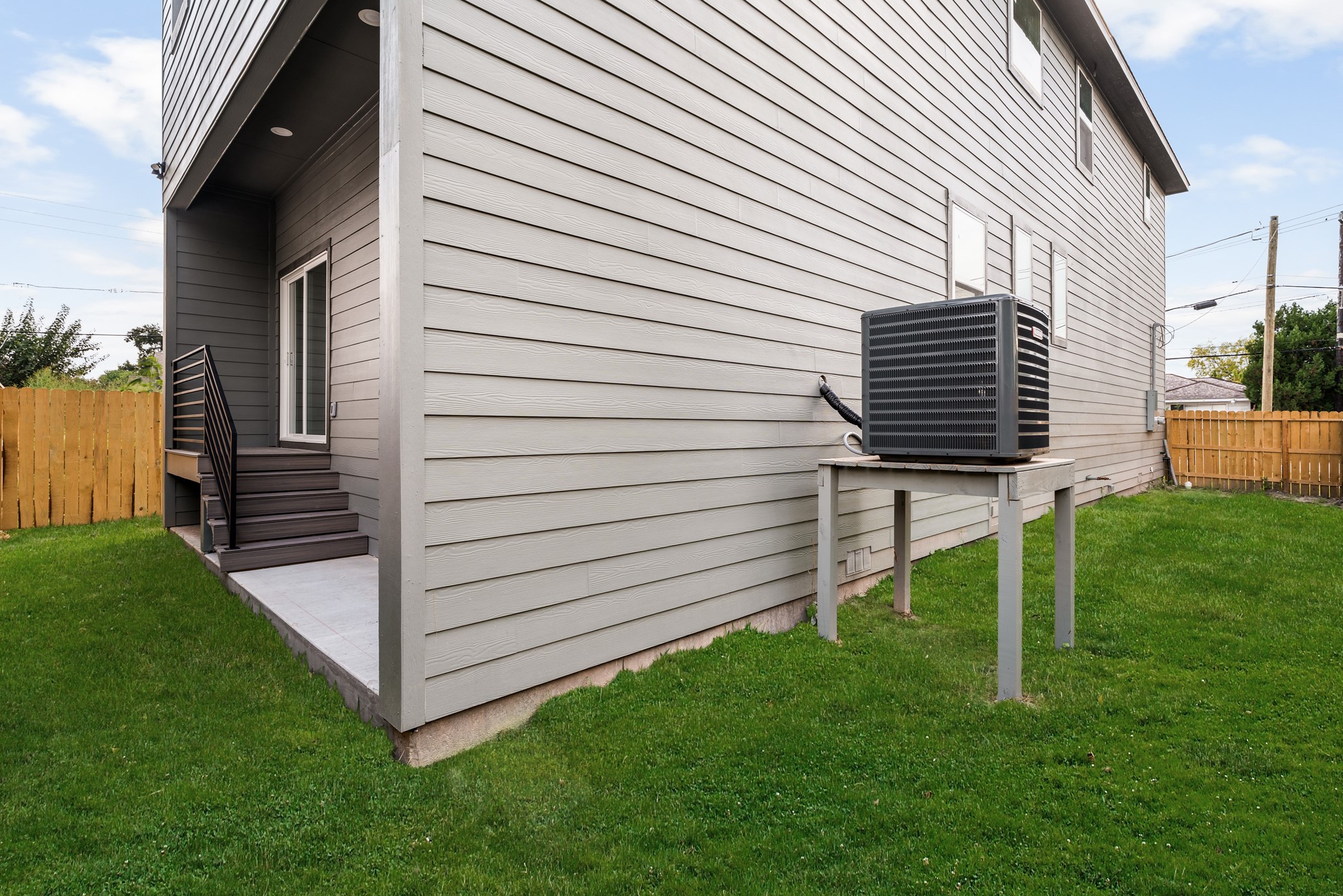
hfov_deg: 93.3
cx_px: 659
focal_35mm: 17
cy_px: 421
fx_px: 634
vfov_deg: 70.4
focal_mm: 16
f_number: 9
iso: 250
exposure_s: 1/3
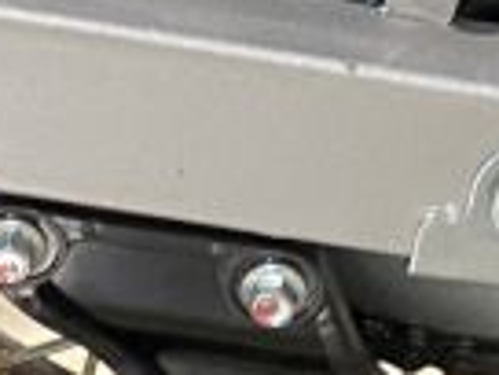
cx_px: 250
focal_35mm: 203
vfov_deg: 7.2
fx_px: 2926
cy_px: -252
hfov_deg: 9.7
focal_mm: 4.25
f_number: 1.8
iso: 200
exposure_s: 1/50
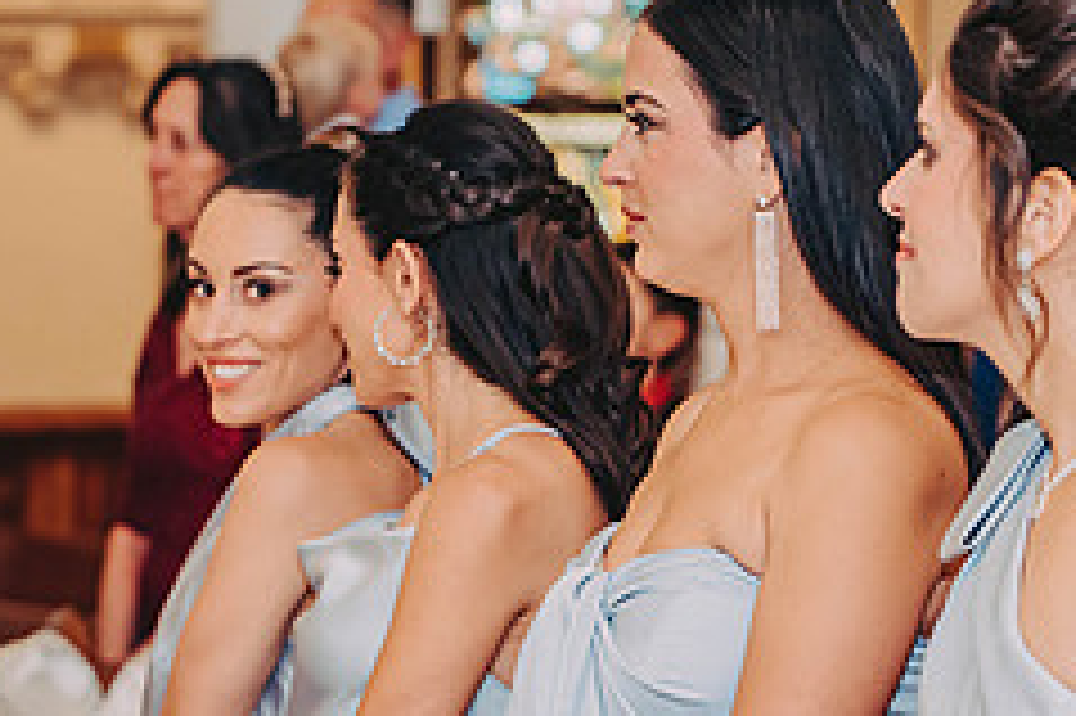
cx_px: 738
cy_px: 556
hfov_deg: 12.1
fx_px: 5077
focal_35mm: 170
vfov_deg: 8.1
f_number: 2.8
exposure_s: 1/80
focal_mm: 70
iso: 800
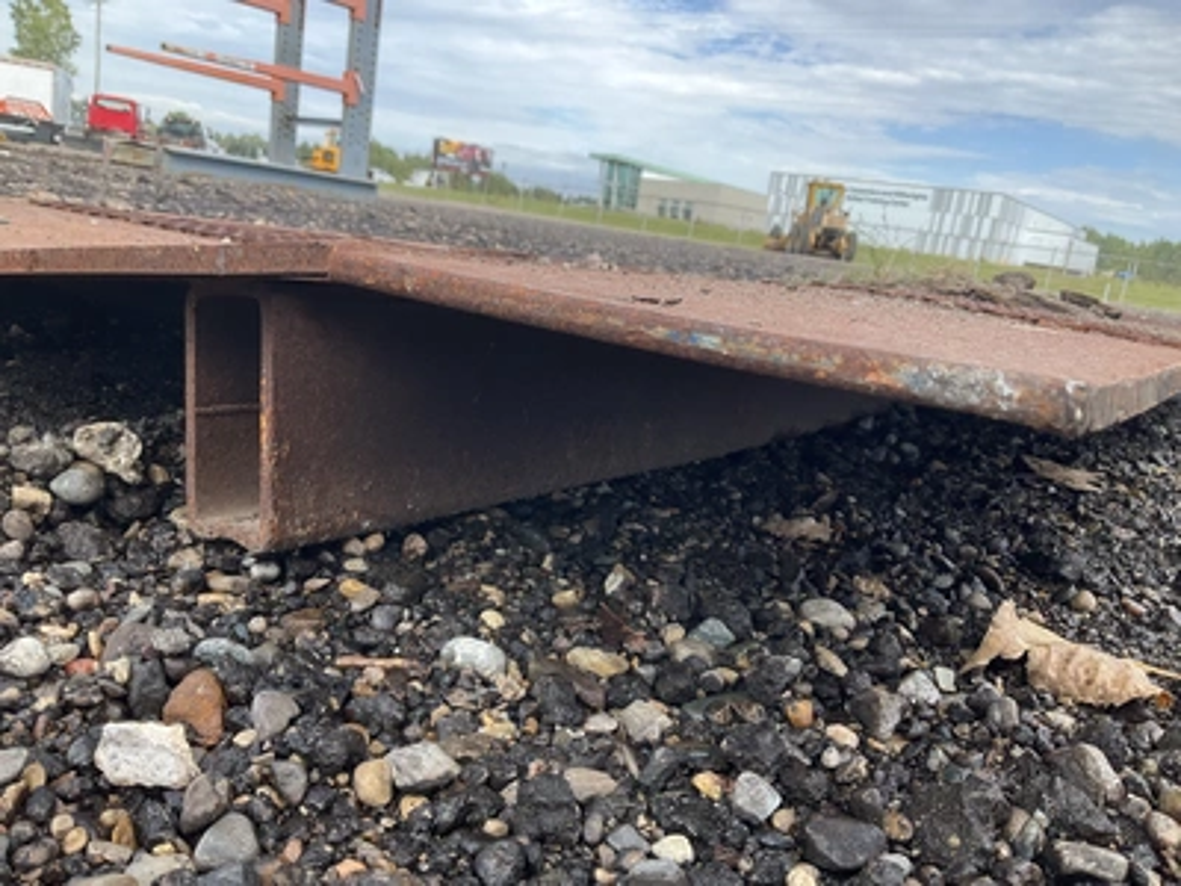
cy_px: 443
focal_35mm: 29
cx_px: 590
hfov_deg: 61.7
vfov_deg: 48.2
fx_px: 989
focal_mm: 3
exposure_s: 1/574
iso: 25
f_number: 1.8
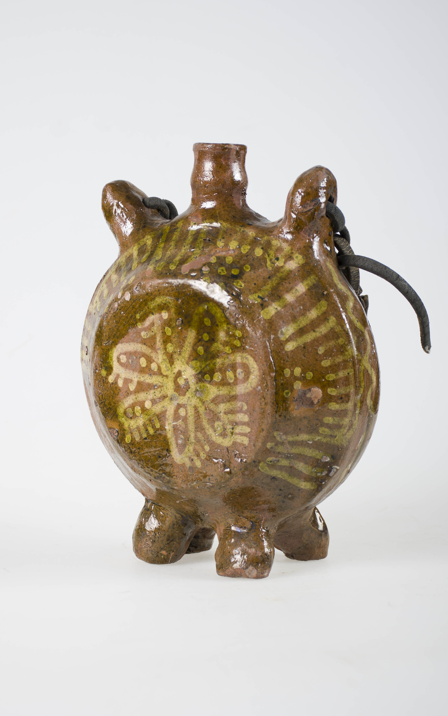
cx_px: 227
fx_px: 1504
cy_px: 356
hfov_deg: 16.9
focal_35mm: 77
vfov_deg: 26.8
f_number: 5.6
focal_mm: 50
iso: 100
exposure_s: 1/160
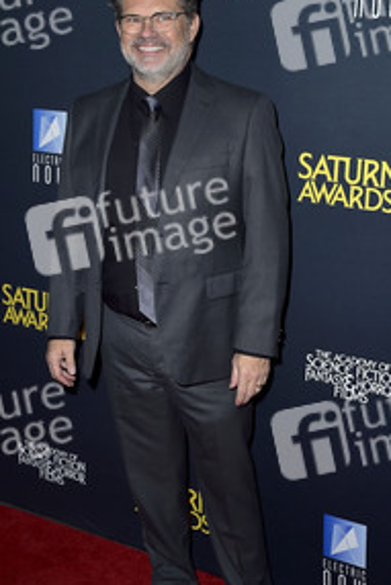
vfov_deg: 40.3
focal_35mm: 49
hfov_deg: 27.6
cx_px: 191
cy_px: 329
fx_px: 797
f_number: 6.3
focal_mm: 35
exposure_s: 1/250
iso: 250
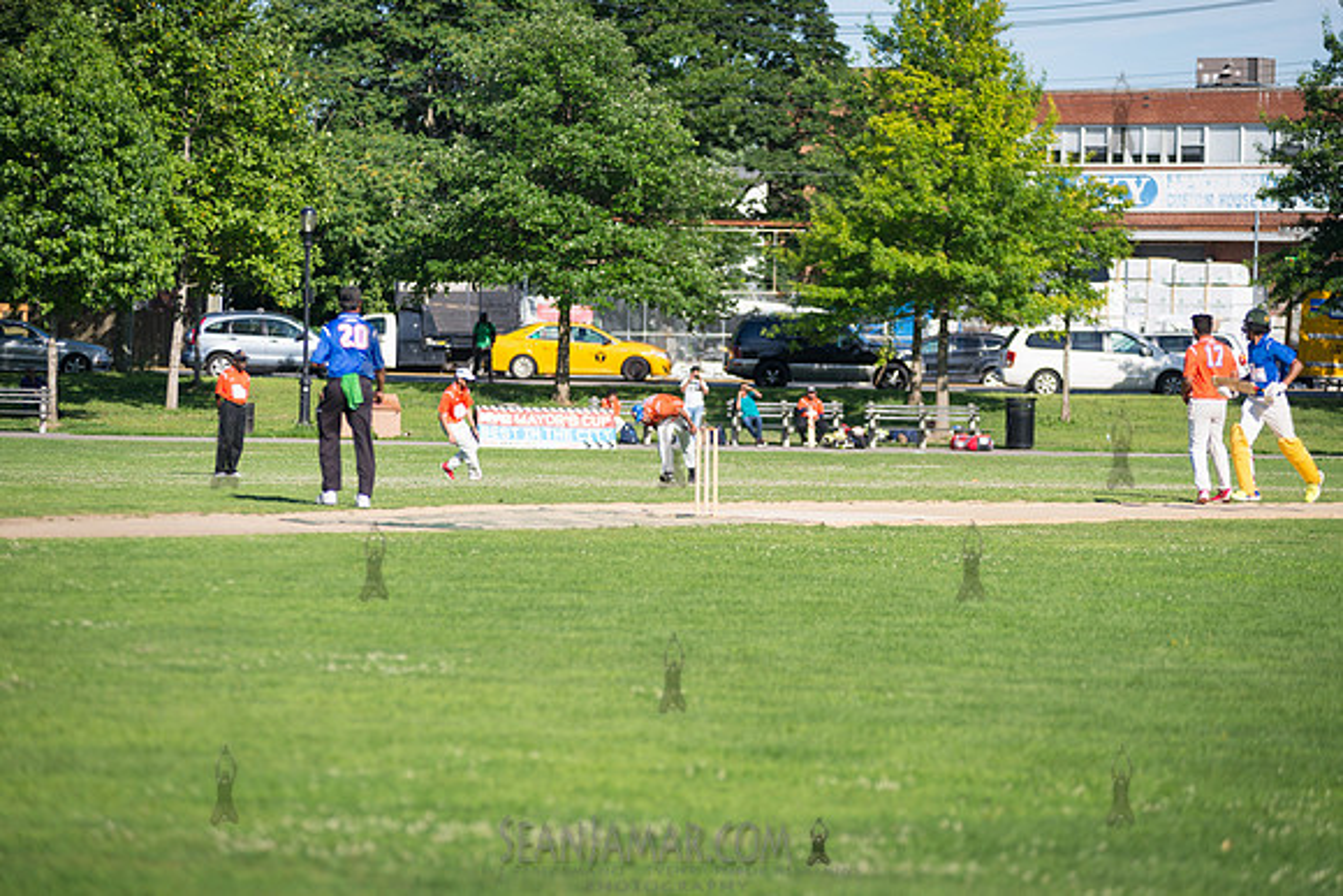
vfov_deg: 9.5
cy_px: 448
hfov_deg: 14.2
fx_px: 5410
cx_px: 672
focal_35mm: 145
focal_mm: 145
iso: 200
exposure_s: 1/2500
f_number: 2.8
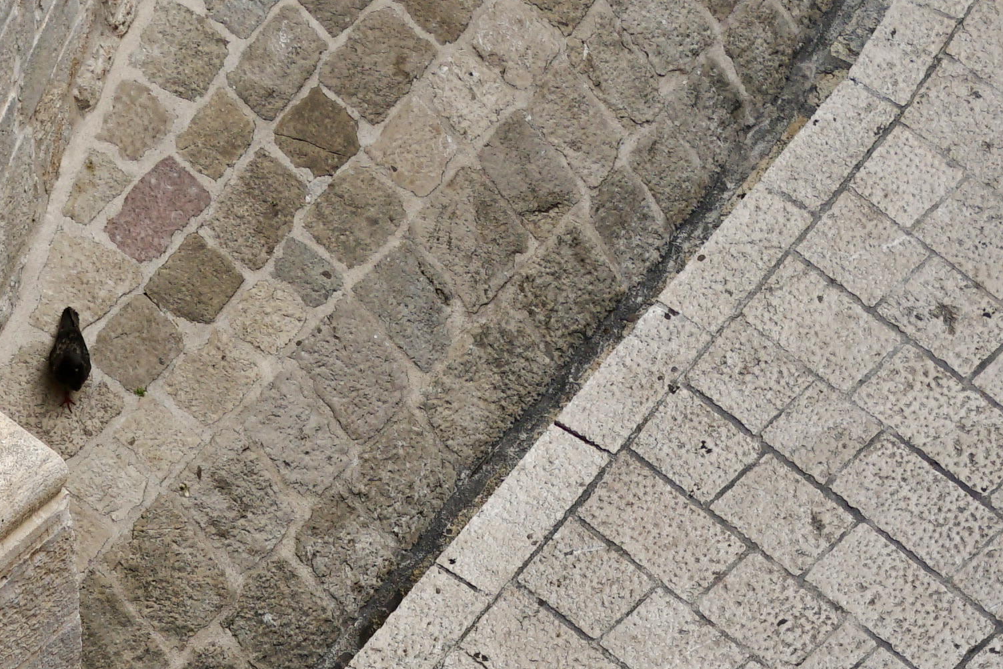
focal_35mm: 185
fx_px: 5154
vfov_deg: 6.9
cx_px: 245
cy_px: 1696
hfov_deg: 11.1
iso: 200
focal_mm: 35
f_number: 5
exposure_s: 1/640
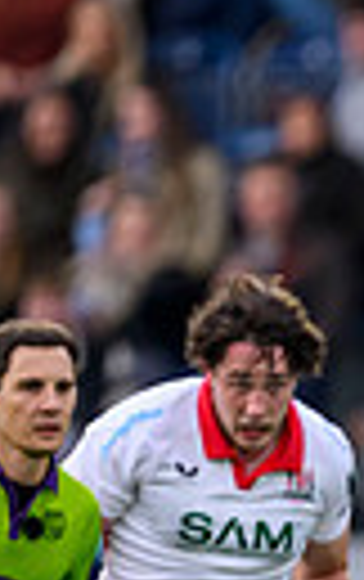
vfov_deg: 0.8
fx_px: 41289
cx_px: 1161
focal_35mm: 2610
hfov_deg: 0.5
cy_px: 861
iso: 2000
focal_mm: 400
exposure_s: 1/2000
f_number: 3.2
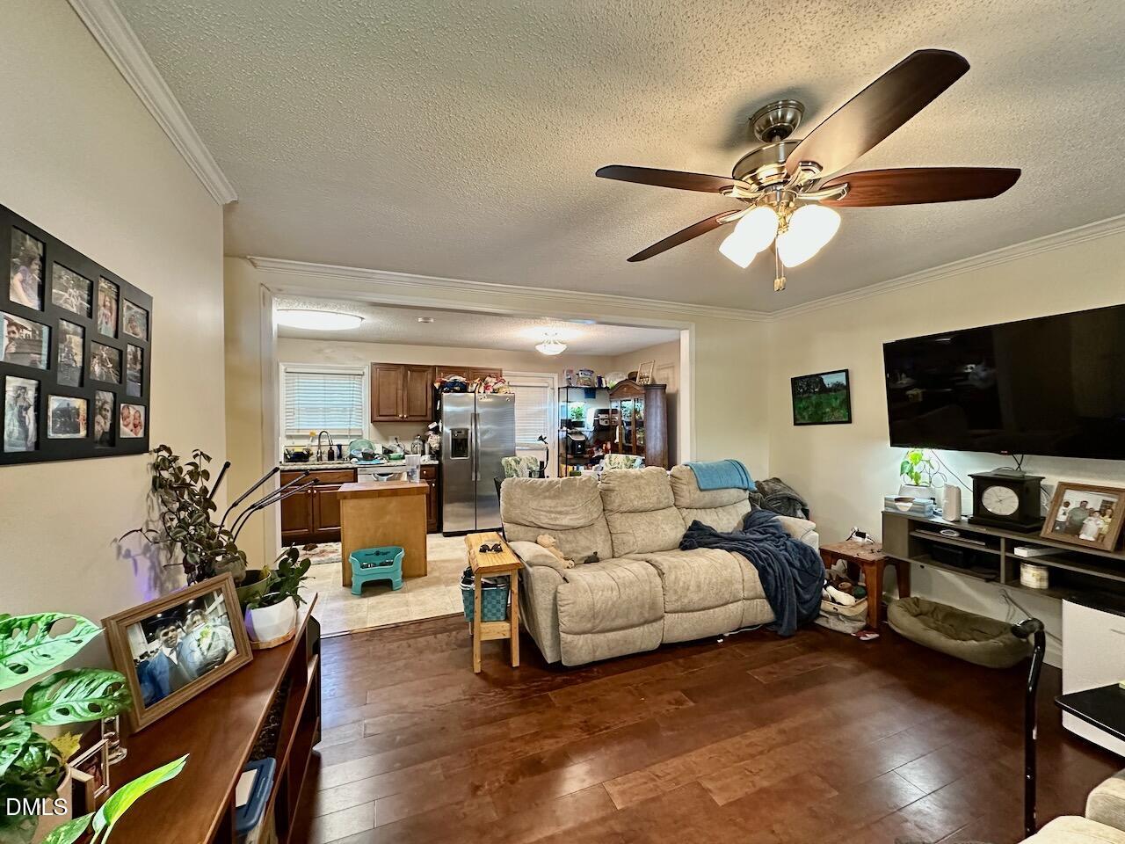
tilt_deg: +0.7
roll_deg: +0.0
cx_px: 562
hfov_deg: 102.1
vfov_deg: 85.7
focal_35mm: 14
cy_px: 422
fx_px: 455
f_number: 2.2
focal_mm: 2.22
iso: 800
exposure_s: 1/60
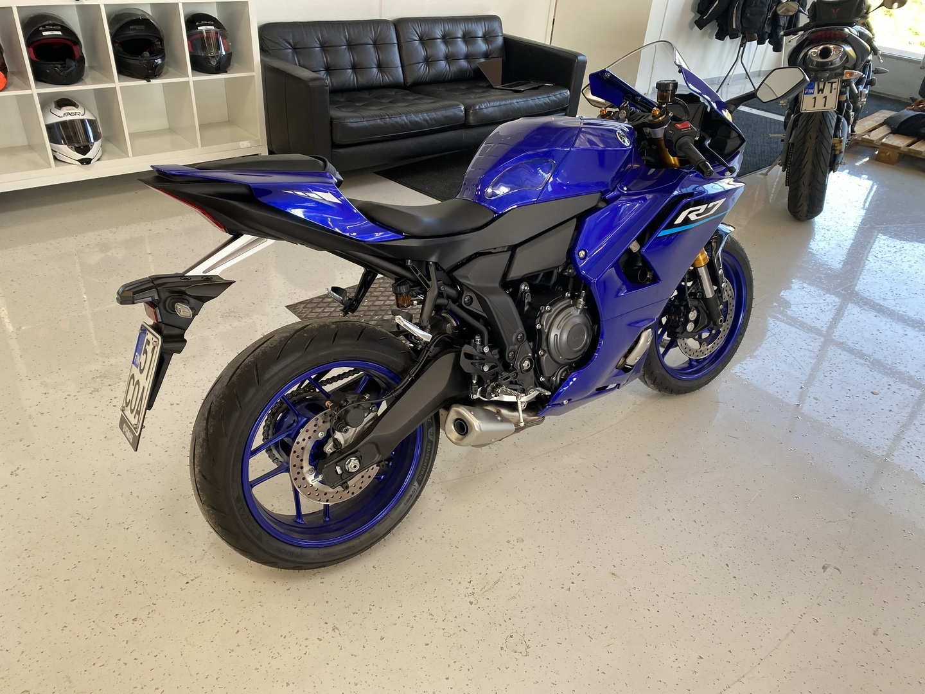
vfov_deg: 53.1
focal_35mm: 26
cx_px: 462
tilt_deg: -33.7
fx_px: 695
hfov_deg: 67.3
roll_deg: -5.0
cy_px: 347
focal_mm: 4.25
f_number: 1.8
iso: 80
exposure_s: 1/100
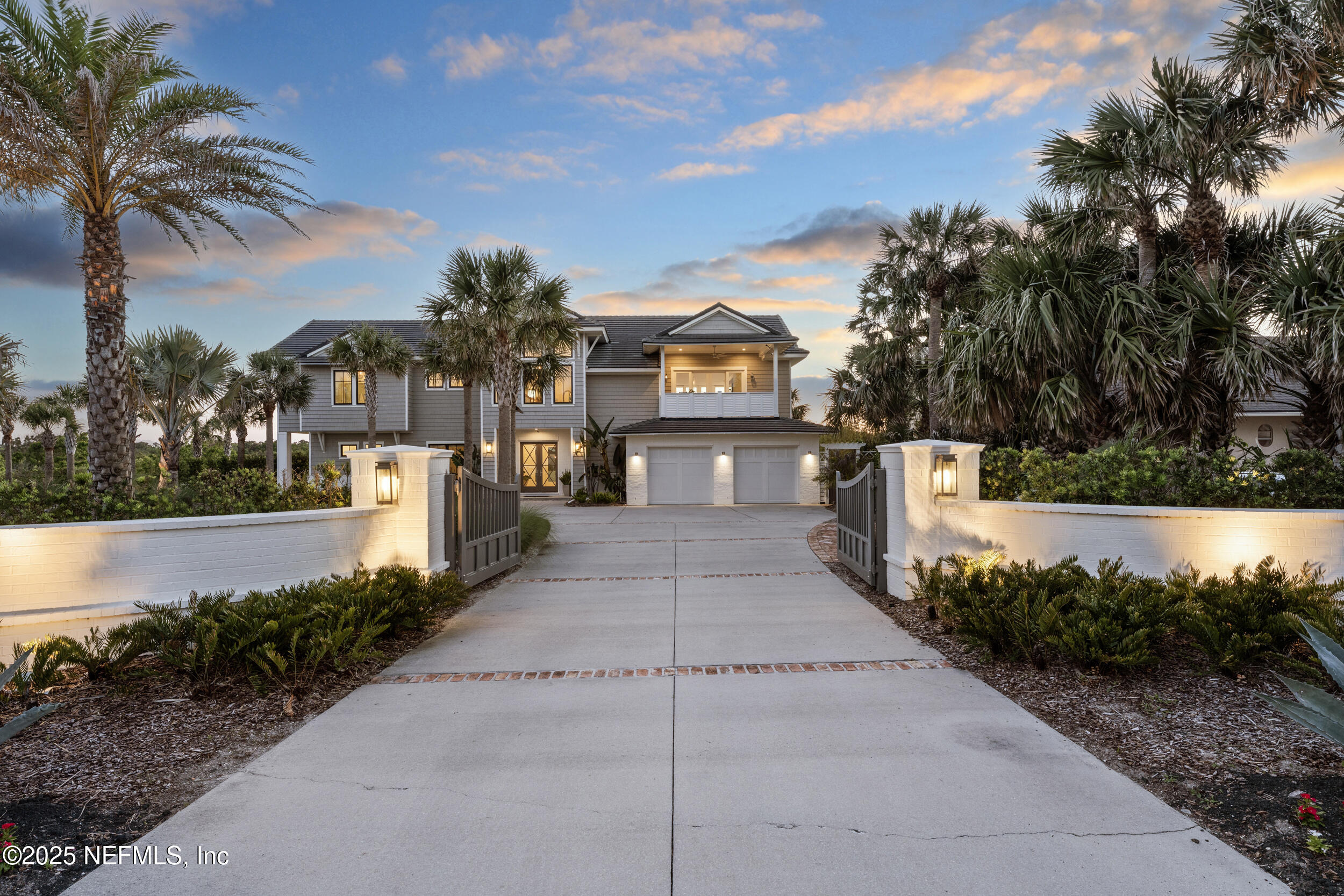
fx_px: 713
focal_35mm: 19
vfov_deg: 64.3
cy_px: 448
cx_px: 672
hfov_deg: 86.6
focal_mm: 19.1
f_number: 8
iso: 320
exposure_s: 1/5
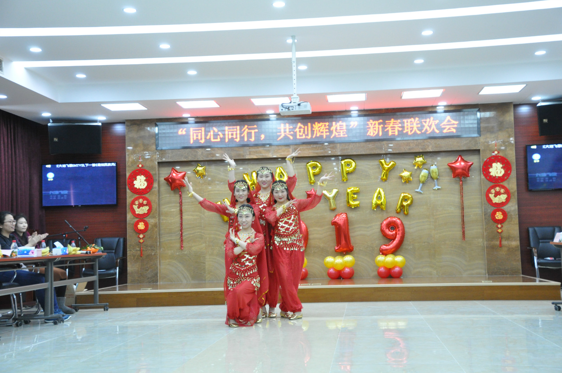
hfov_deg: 37.9
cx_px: 281
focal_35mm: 52
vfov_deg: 25.7
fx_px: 819
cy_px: 186
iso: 1600
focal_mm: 35
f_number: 5
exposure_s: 1/40
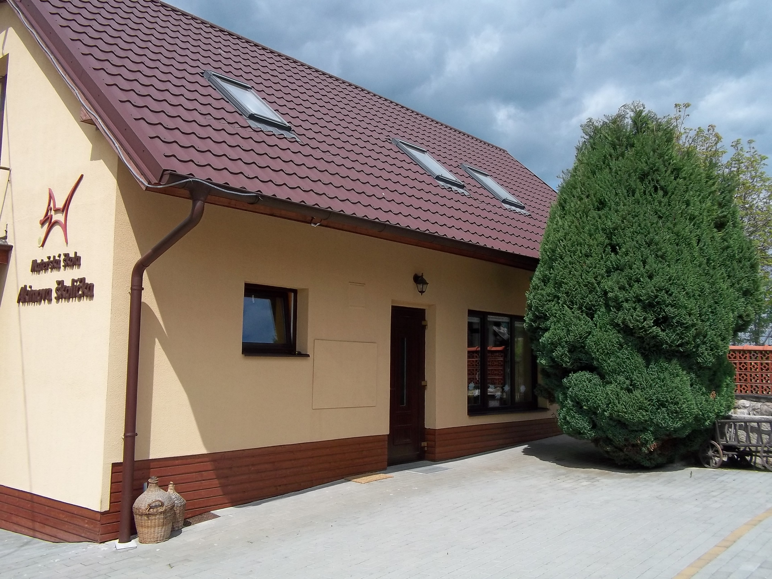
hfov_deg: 56.8
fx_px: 714
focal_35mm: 32
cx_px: 386
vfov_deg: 44.2
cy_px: 290
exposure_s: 1/500
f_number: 5.5
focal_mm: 5.7
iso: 80
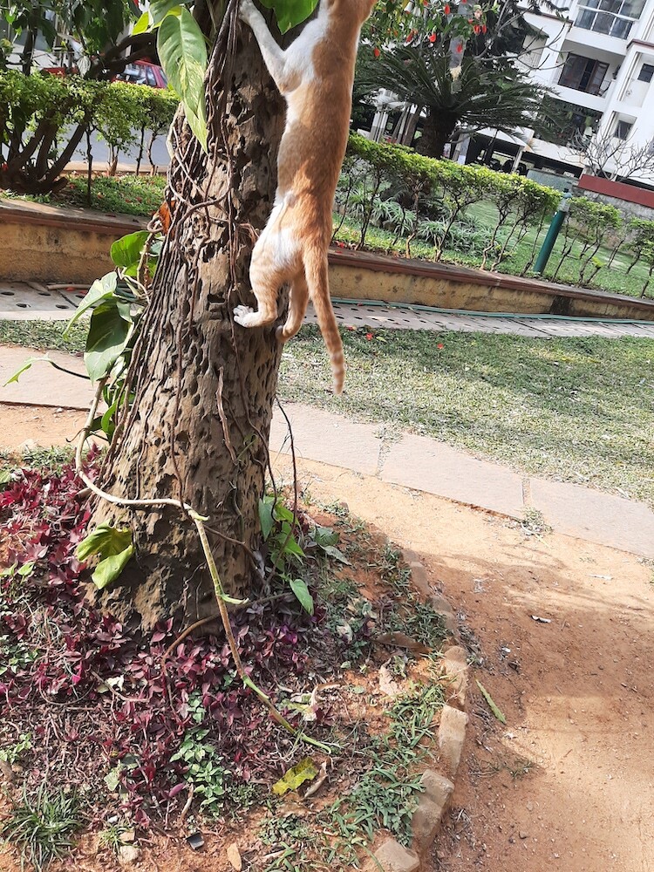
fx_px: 655
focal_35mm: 26
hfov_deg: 53.1
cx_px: 327
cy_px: 436
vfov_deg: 67.3
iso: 40
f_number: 1.7
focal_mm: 3.93
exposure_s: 1/315
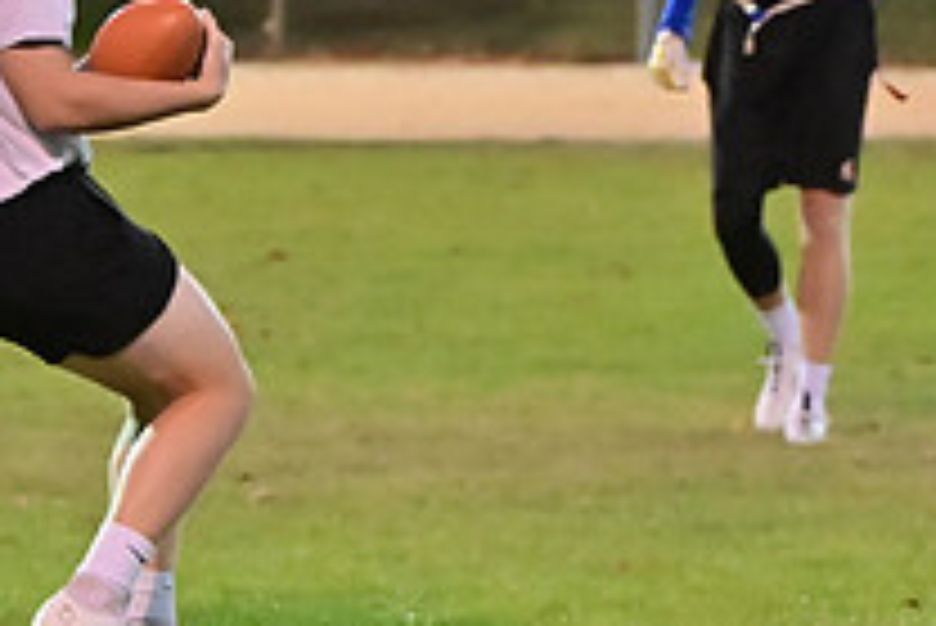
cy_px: 232
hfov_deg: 4.5
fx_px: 11994
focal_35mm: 461
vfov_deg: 3.0
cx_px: 144
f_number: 4
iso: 6400
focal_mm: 110
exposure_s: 1/400
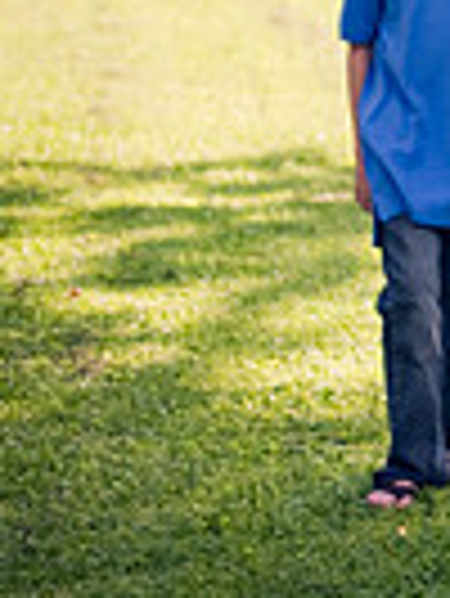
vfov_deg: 9.2
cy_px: -189
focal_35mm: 210
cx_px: 1076
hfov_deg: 6.7
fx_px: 3634
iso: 200
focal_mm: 50
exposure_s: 1/1600
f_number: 1.4
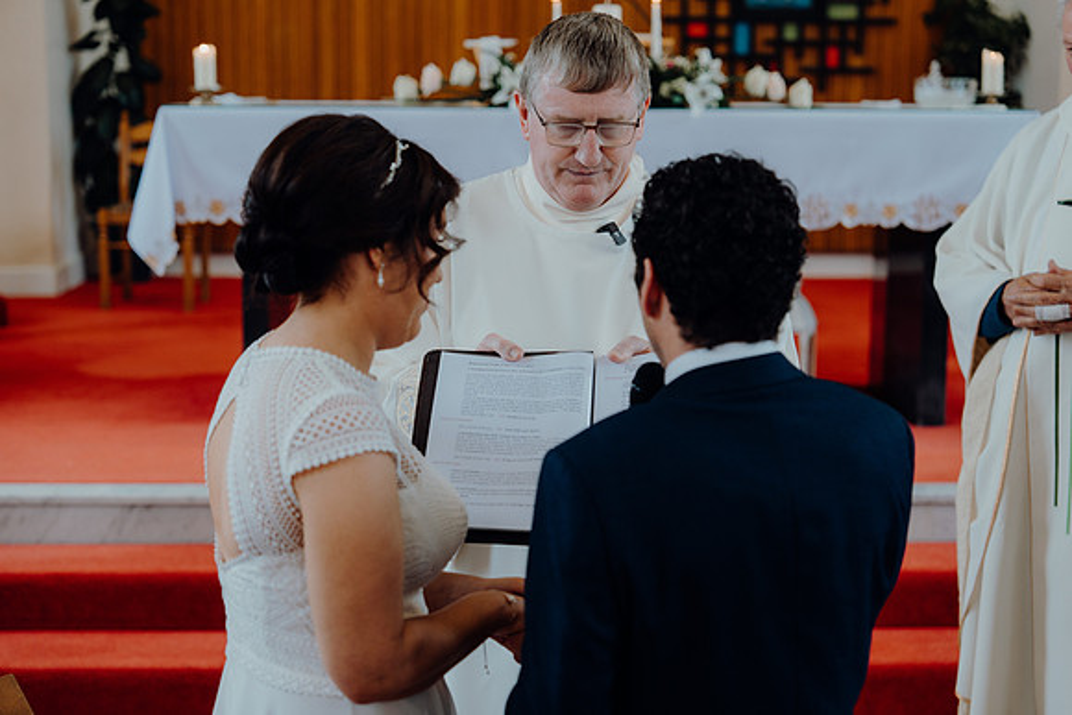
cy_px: 358
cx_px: 536
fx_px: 1876
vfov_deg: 21.6
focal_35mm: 63
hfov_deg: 31.9
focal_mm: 63
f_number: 2.8
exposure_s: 1/200
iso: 400
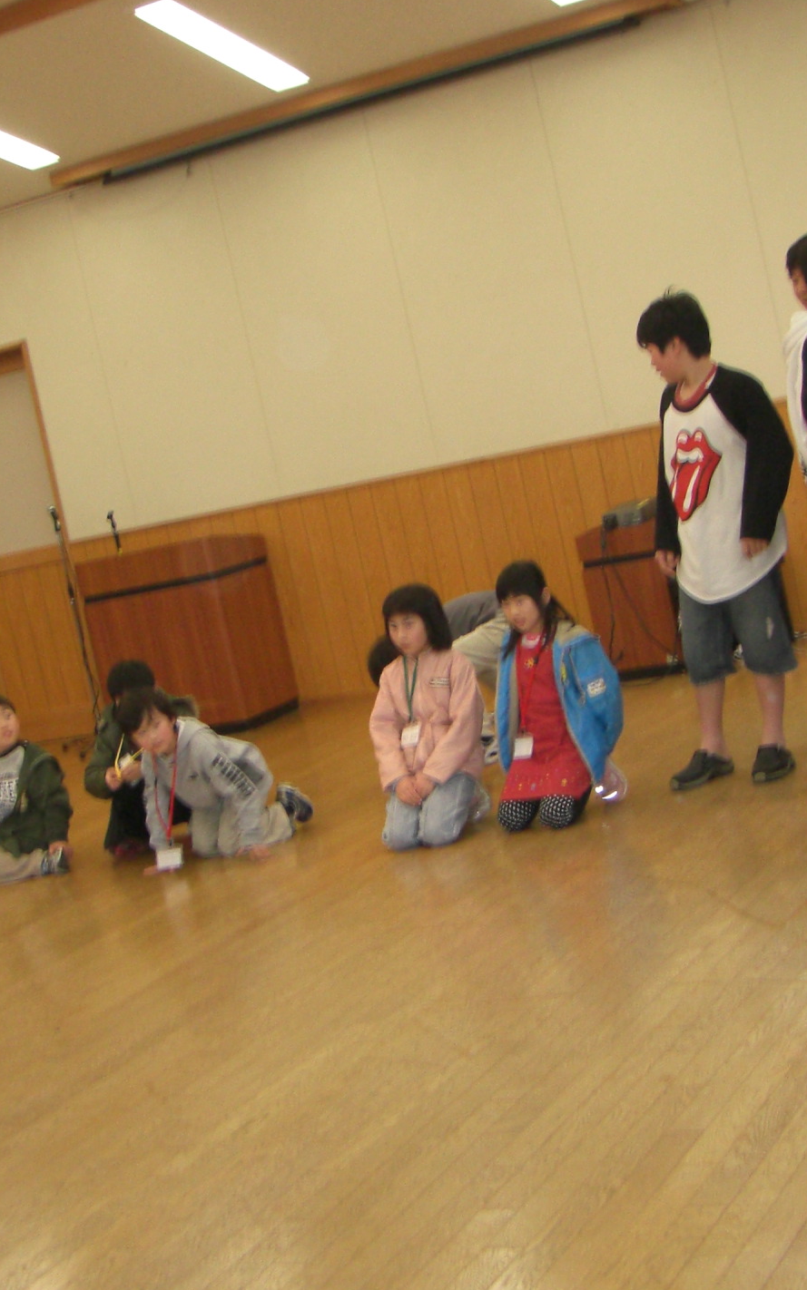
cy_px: 627
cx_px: 369
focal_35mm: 58
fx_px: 2041
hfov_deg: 22.4
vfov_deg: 35.1
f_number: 3.4
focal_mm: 6.3
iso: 200
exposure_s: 1/60
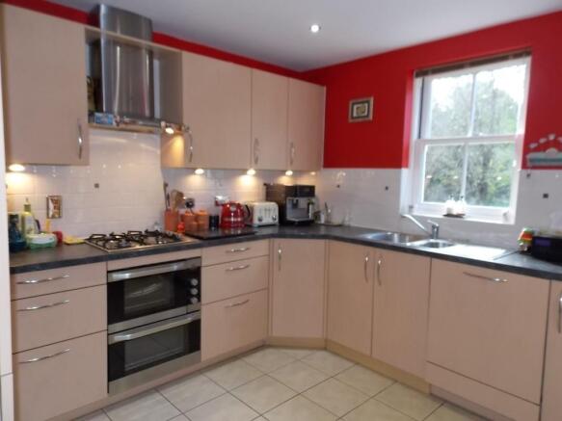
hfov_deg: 71.6
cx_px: 281
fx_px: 390
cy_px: 210
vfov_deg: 56.8
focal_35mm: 24
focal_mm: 4.3
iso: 250
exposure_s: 1/30
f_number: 3.1
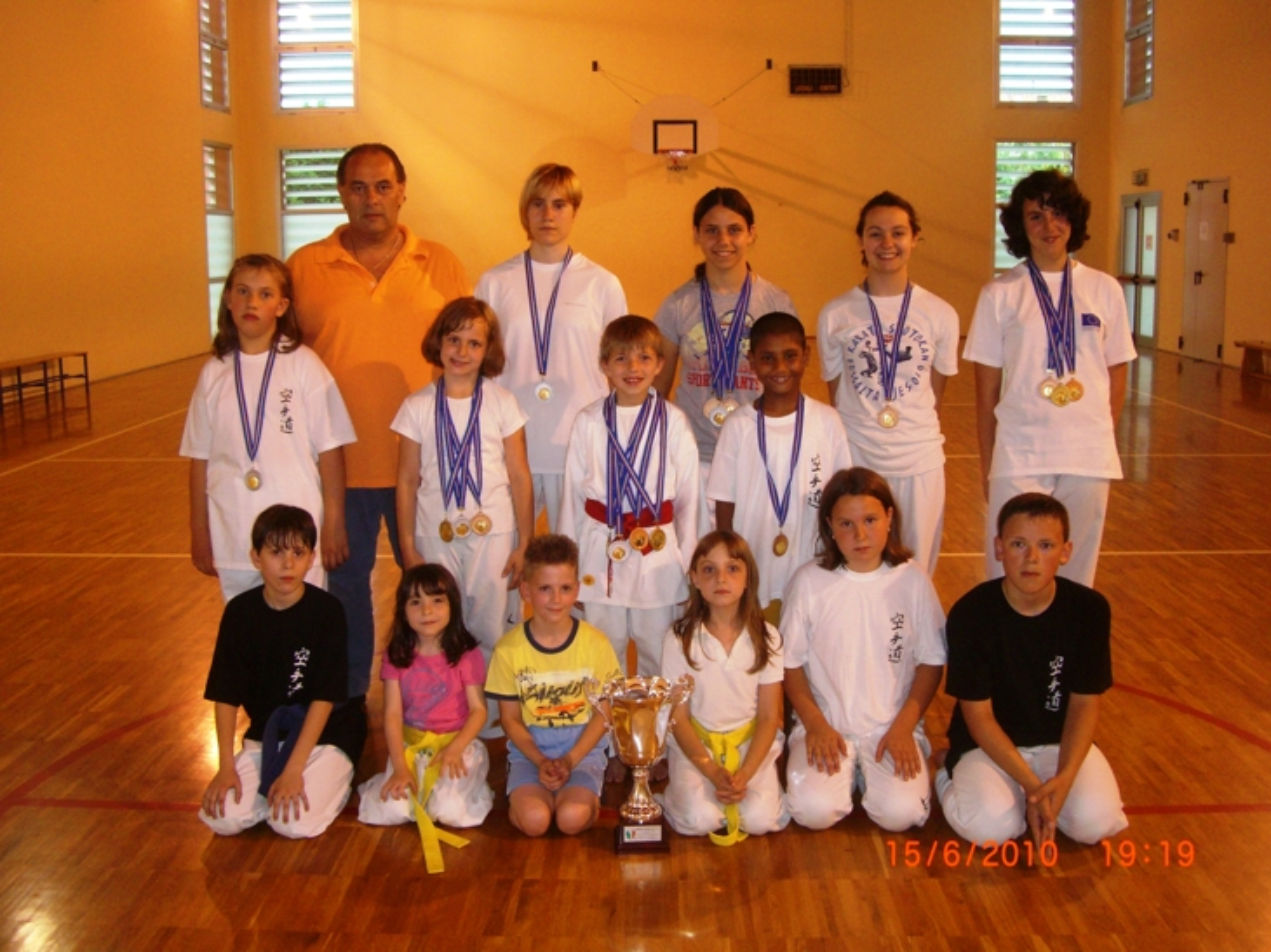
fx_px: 1395
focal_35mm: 38
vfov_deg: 37.7
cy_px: 476
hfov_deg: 49.0
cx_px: 636
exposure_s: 1/60
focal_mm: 7.9
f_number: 2.8
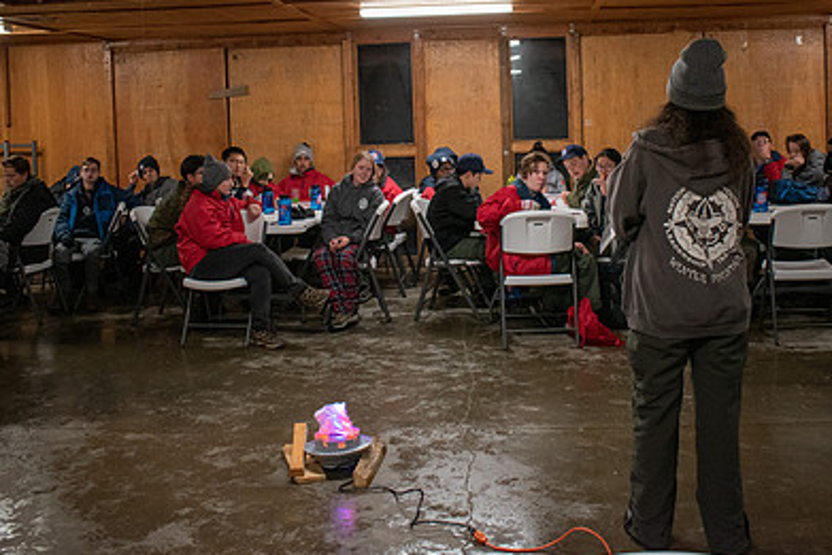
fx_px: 925
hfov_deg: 48.2
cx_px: 494
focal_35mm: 40
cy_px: 156
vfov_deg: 32.9
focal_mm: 18
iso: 1400
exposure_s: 1/125
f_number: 3.5
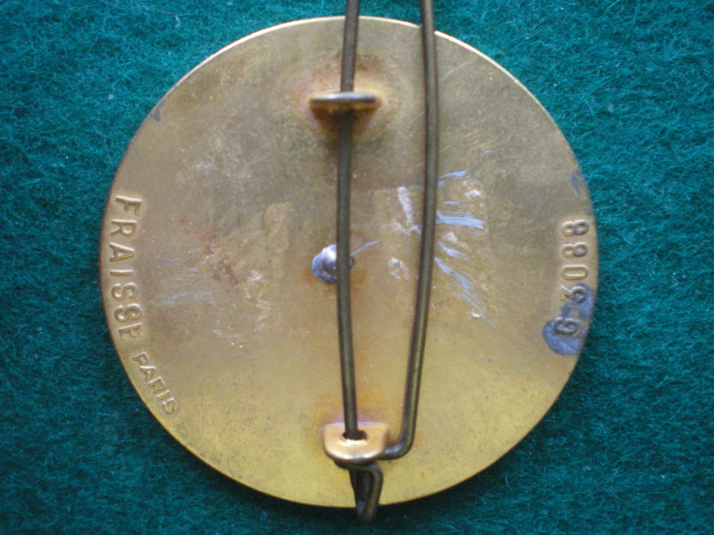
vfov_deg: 33.6
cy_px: 236
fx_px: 887
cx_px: 336
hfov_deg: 43.8
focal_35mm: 43
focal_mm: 6.3
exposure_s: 1/5
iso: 400
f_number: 3.1
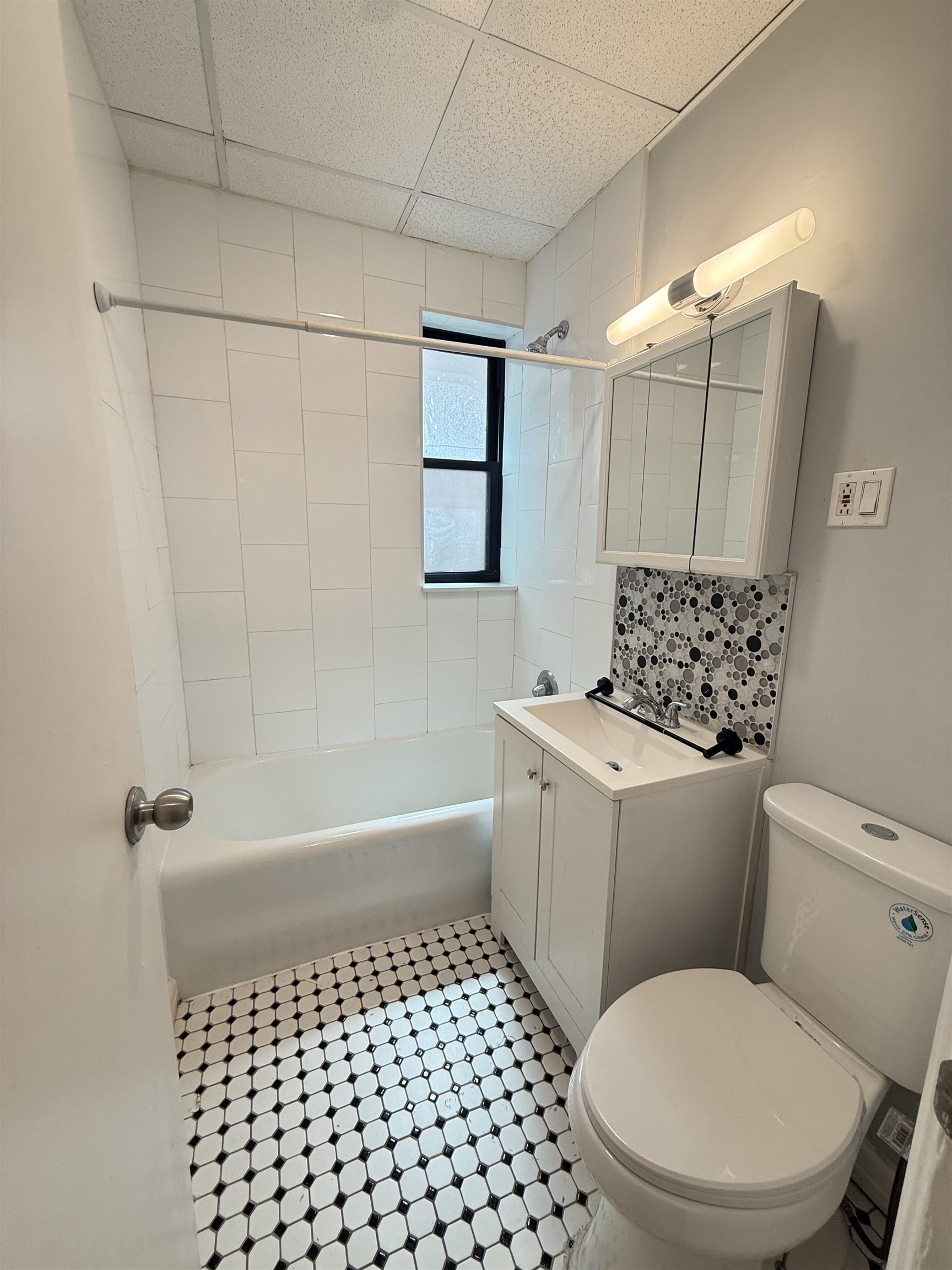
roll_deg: -1.9
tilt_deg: -8.0
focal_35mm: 14
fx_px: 513
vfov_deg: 102.1
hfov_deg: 85.7
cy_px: 635
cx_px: 476
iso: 125
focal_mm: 2.22
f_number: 2.2
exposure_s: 1/120
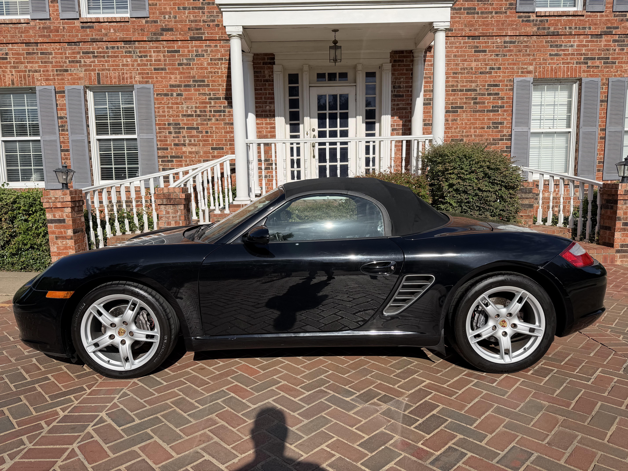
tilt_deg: -6.8
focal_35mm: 24
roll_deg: +1.1
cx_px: 314
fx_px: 435
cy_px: 236
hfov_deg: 71.6
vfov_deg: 56.8
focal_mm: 6.76
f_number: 1.78
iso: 80
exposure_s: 1/5319
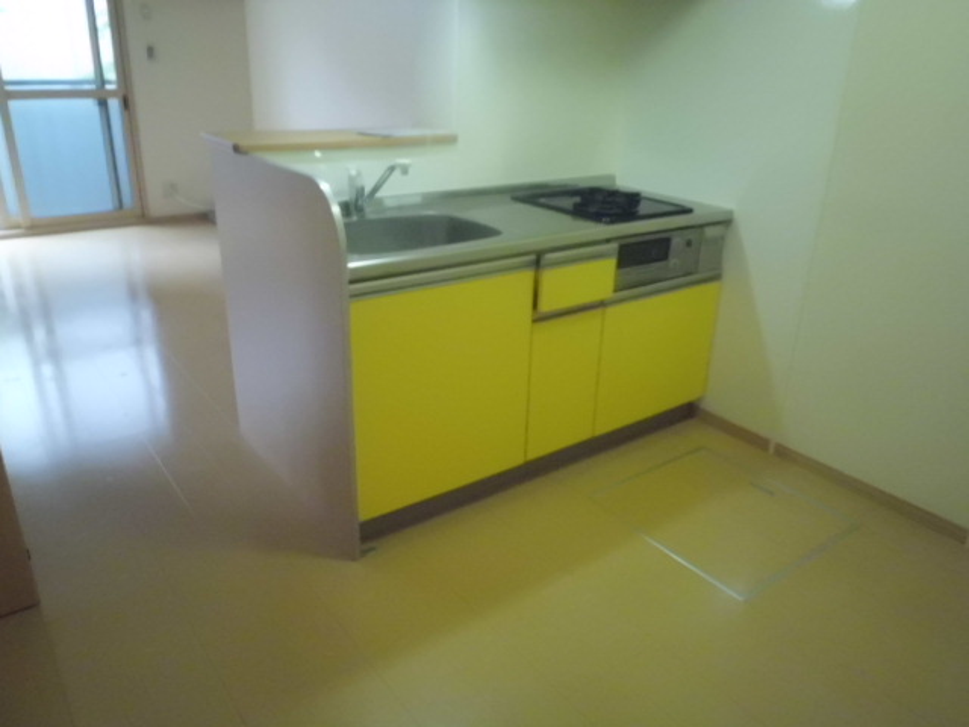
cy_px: 364
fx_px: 728
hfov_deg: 67.3
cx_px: 484
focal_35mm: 26
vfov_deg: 53.1
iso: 800
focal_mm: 4.7
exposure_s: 1/60
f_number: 2.8
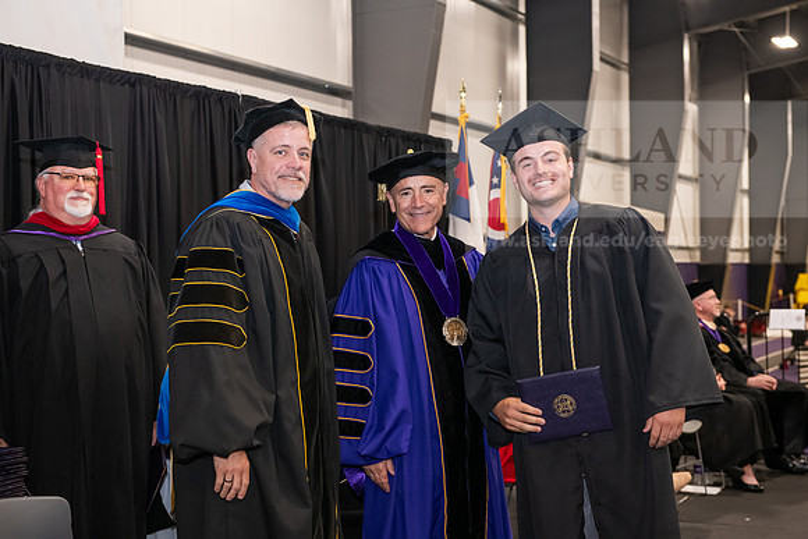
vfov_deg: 23.4
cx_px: 404
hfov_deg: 34.5
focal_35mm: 58
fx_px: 1302
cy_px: 270
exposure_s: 1/125
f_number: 5
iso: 2500
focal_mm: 58
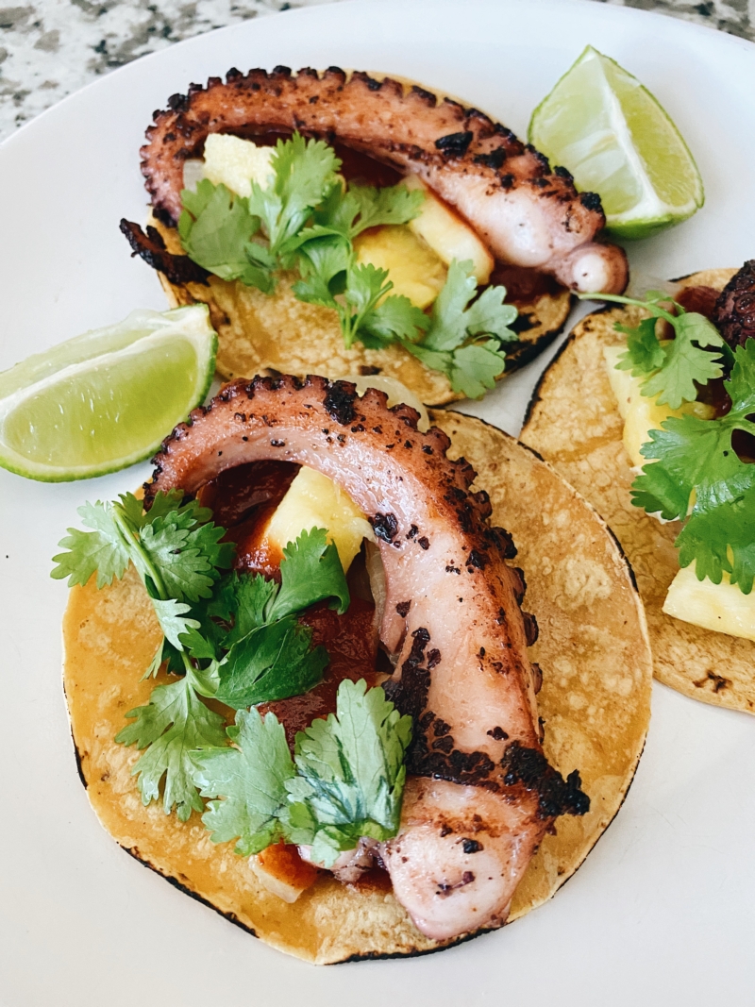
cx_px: 378
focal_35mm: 26
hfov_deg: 53.1
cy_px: 504
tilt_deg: -61.4
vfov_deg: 67.3
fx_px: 756
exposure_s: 1/60
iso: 500
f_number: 1.8
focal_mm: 4.25
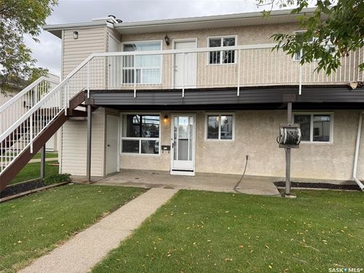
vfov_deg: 56.8
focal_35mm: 24
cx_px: 182
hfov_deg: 71.6
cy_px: 136
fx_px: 252
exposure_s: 1/757
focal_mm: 6.76
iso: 80
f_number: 1.78
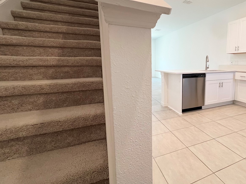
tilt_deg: -7.2
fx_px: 128
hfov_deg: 84.4
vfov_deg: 71.3
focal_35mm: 18
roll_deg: -0.3
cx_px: 166
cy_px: 80
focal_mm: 1.57
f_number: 1.8
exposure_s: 1/120
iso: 125
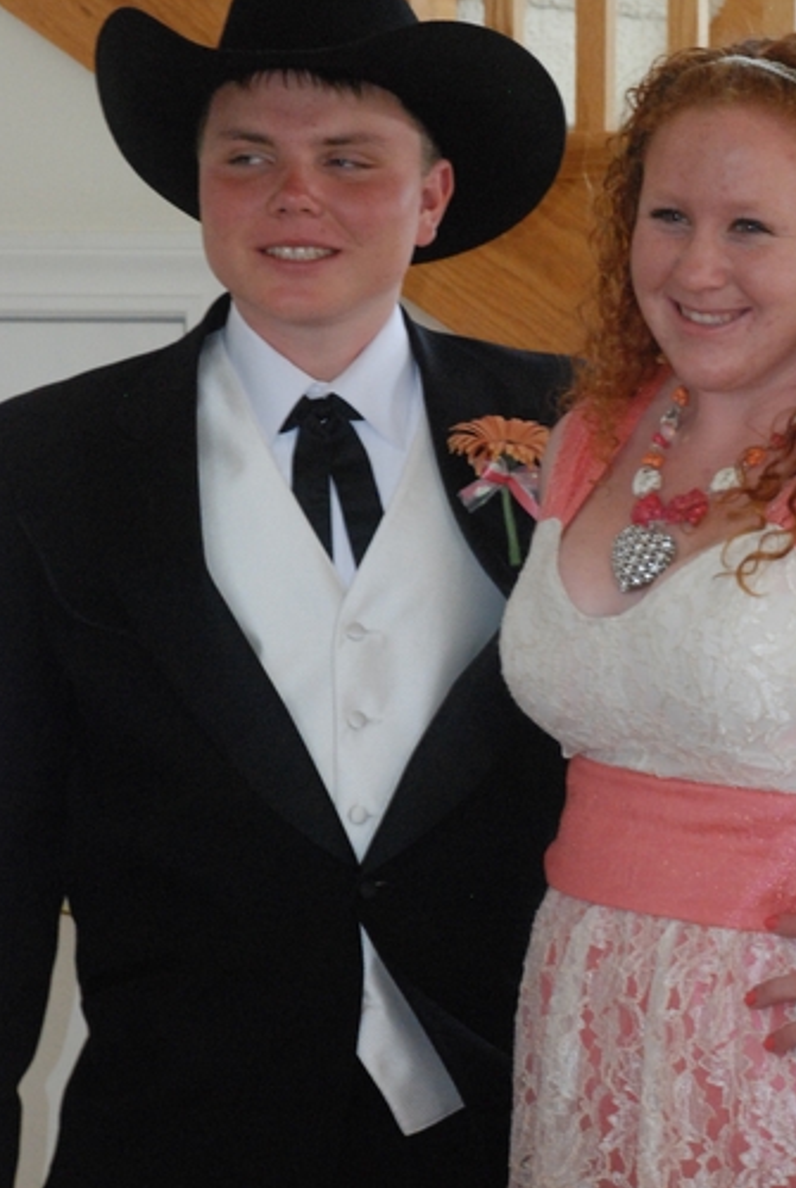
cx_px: 592
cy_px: 527
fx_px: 5577
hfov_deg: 8.2
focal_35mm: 169
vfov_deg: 12.2
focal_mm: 75
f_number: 5.6
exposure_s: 1/100
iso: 1600
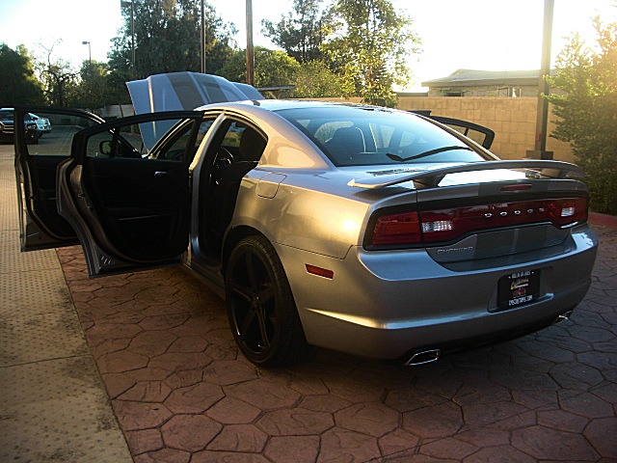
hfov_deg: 51.4
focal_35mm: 36
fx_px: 642
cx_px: 308
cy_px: 232
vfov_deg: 39.7
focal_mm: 6.3
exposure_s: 1/125
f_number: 2.8
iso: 50
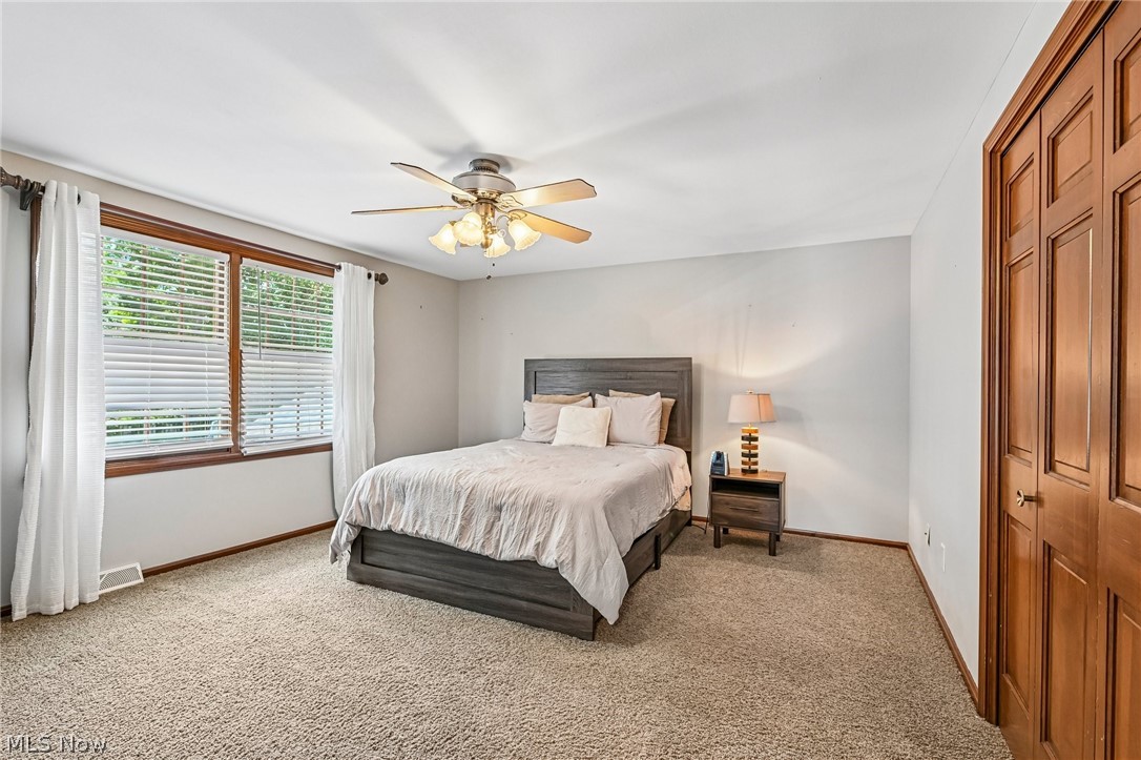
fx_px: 507
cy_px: 380
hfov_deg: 96.8
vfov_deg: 73.7
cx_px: 570
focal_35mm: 16
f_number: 6.3
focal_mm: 16
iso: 1000
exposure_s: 1/50
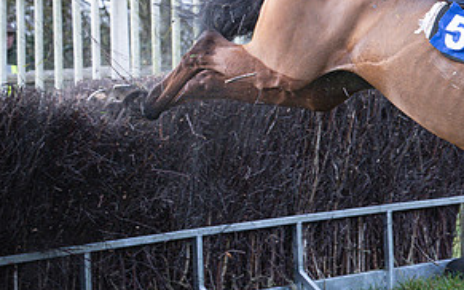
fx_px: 2909
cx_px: 579
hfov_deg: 9.0
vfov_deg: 5.7
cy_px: 18
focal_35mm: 230
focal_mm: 70
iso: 800
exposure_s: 1/1000
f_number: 4
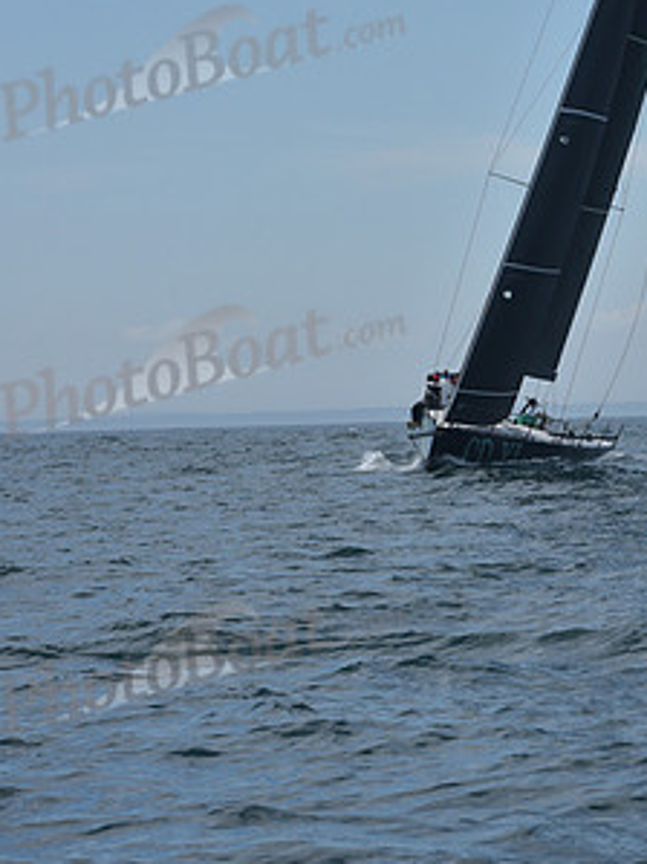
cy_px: 176
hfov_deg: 7.6
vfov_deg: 10.1
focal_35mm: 196
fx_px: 4888
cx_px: 556
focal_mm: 105
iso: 250
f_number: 10
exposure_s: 1/800
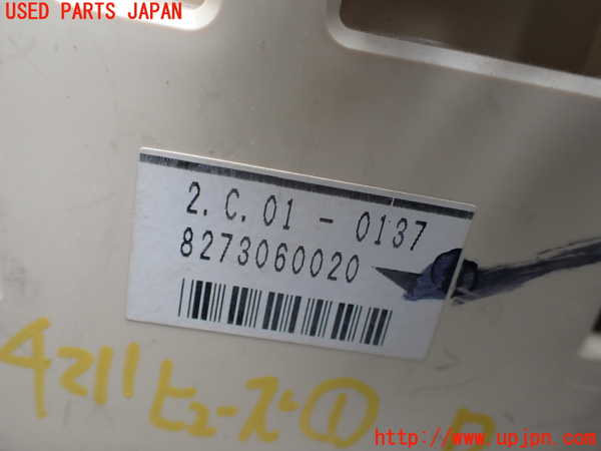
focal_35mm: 30
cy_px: 226
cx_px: 300
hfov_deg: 60.0
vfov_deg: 46.8
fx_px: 521
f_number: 2.3
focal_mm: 5.4
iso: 160
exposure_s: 1/125
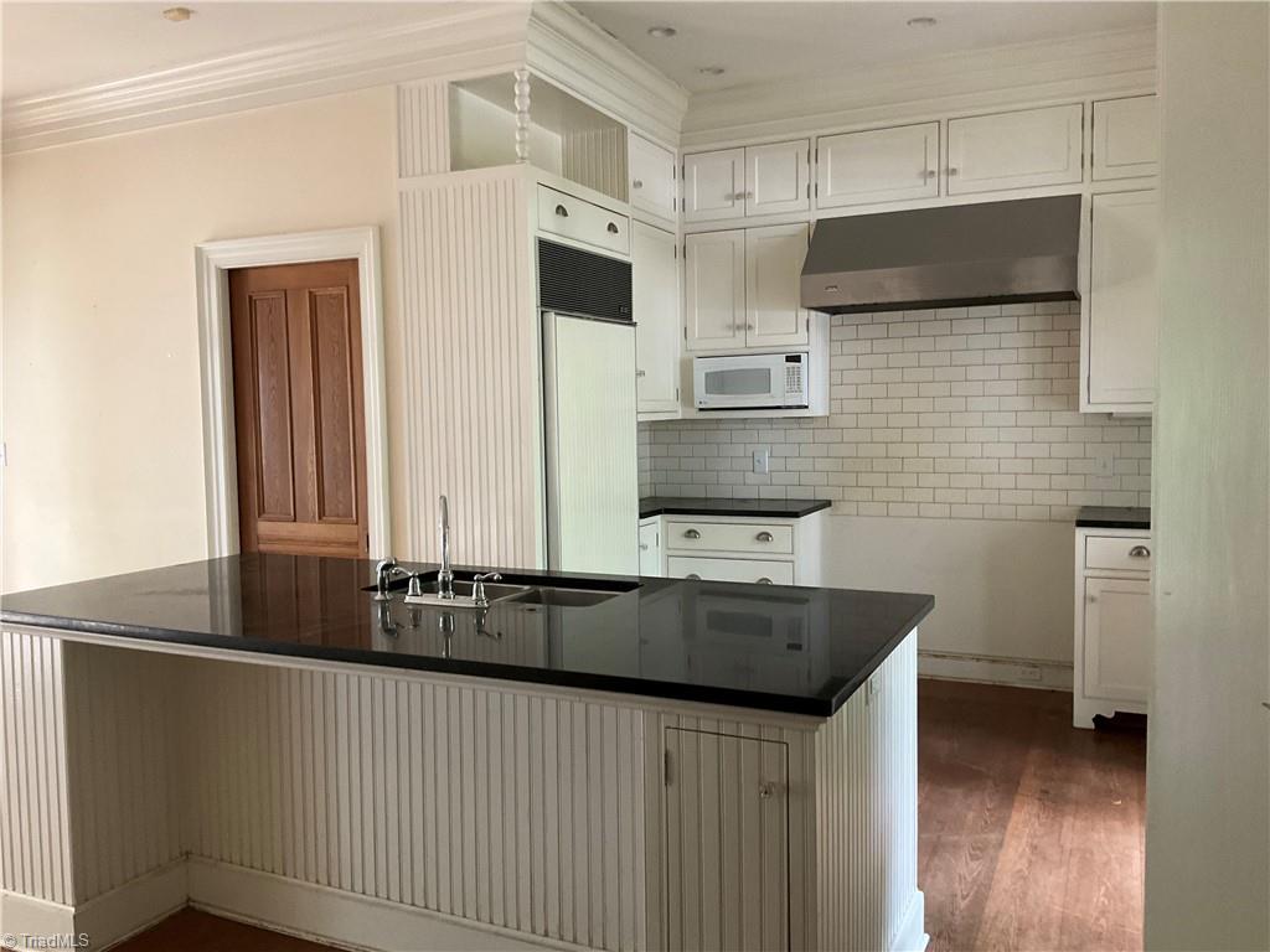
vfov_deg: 48.2
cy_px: 476
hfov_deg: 61.7
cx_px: 635
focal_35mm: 29
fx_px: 1064
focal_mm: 3
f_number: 1.8
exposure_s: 1/60
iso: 250
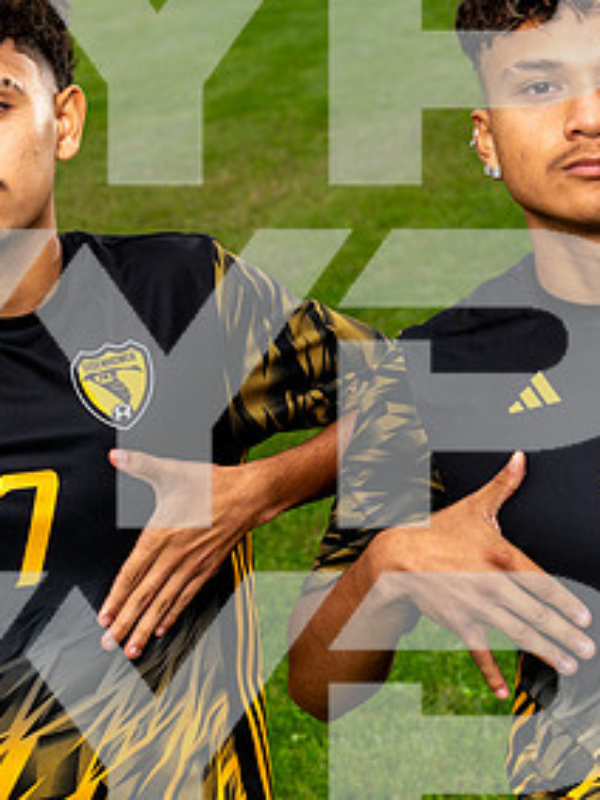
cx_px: 283
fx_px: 3007
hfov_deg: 11.4
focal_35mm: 130
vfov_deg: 15.2
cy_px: 380
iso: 250
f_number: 7.1
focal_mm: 66
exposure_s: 1/200
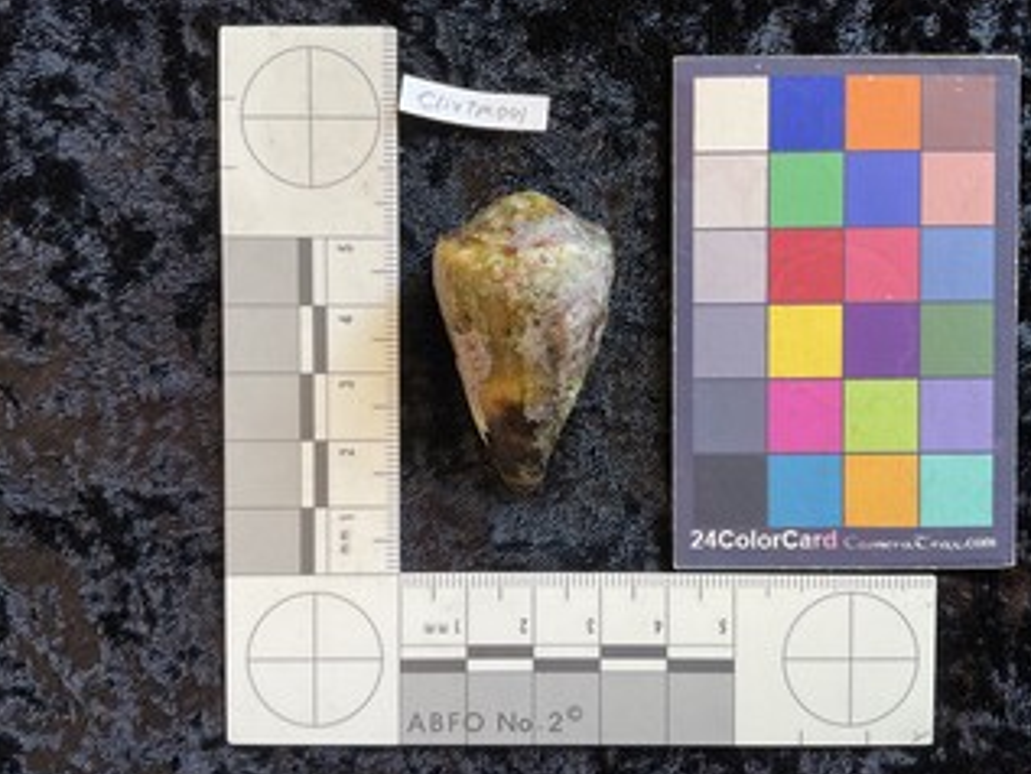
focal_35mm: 32
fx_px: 953
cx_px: 553
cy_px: 389
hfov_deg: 56.7
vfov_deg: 44.2
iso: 32
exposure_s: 1/50
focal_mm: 3
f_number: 1.8
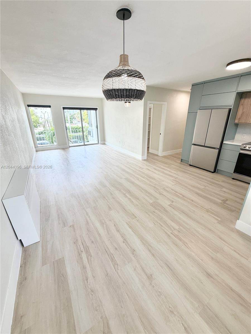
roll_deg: +0.3
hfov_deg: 85.7
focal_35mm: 14
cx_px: 126
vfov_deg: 102.1
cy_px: 167
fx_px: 135
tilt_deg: -20.0
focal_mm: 2.22
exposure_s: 1/120
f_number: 2.2
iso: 100
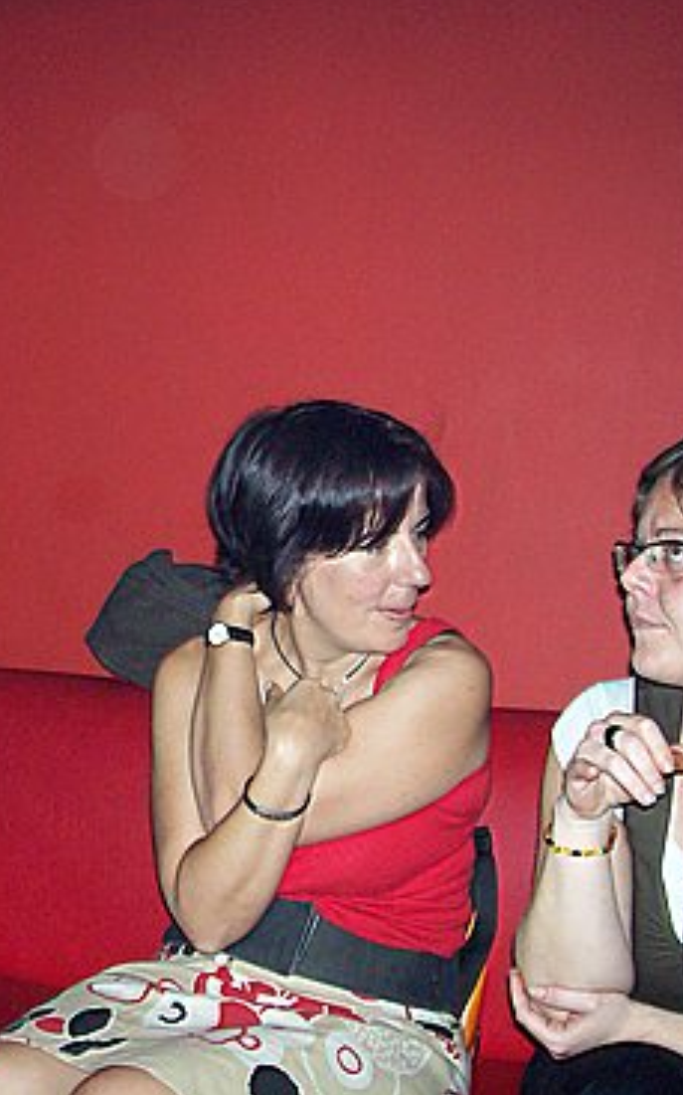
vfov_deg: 38.9
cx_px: 39
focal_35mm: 52
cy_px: 542
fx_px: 1551
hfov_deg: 24.0
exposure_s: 1/64
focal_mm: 6
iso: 140
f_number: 2.7
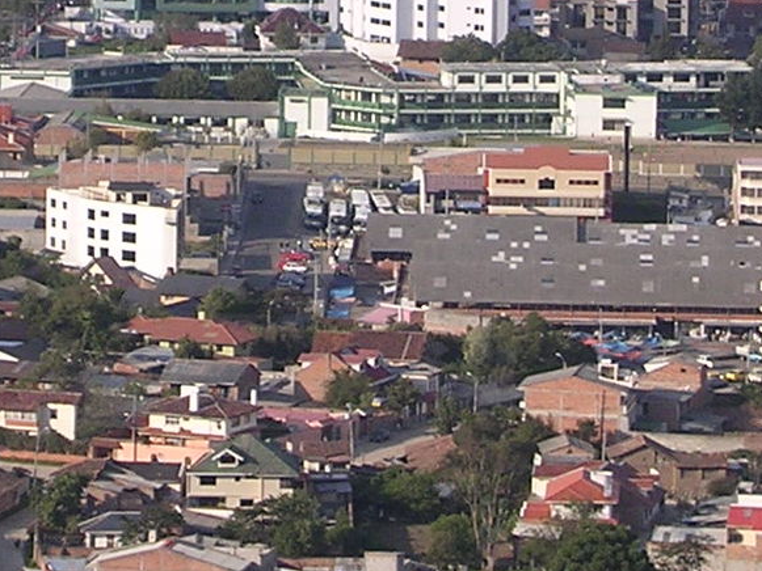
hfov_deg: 5.2
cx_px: 138
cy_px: -170
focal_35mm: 380
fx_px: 8367
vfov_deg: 3.9
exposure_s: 1/295
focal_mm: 17.4
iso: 100
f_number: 4.9
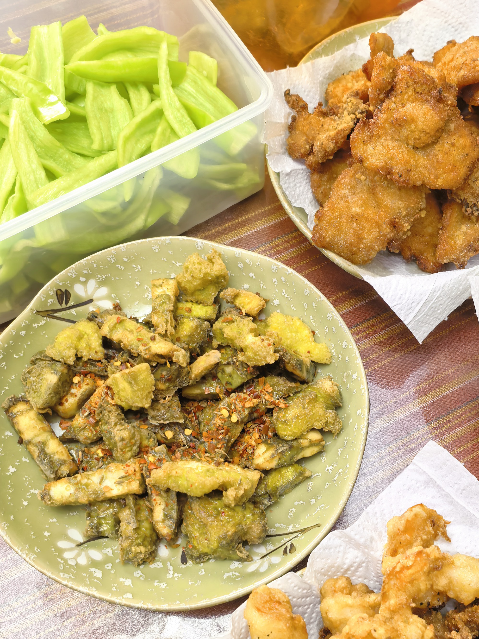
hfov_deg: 37.6
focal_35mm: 37
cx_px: 365
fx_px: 683
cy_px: 407
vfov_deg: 49.6
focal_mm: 6.98
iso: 250
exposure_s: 1/33.3
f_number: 2
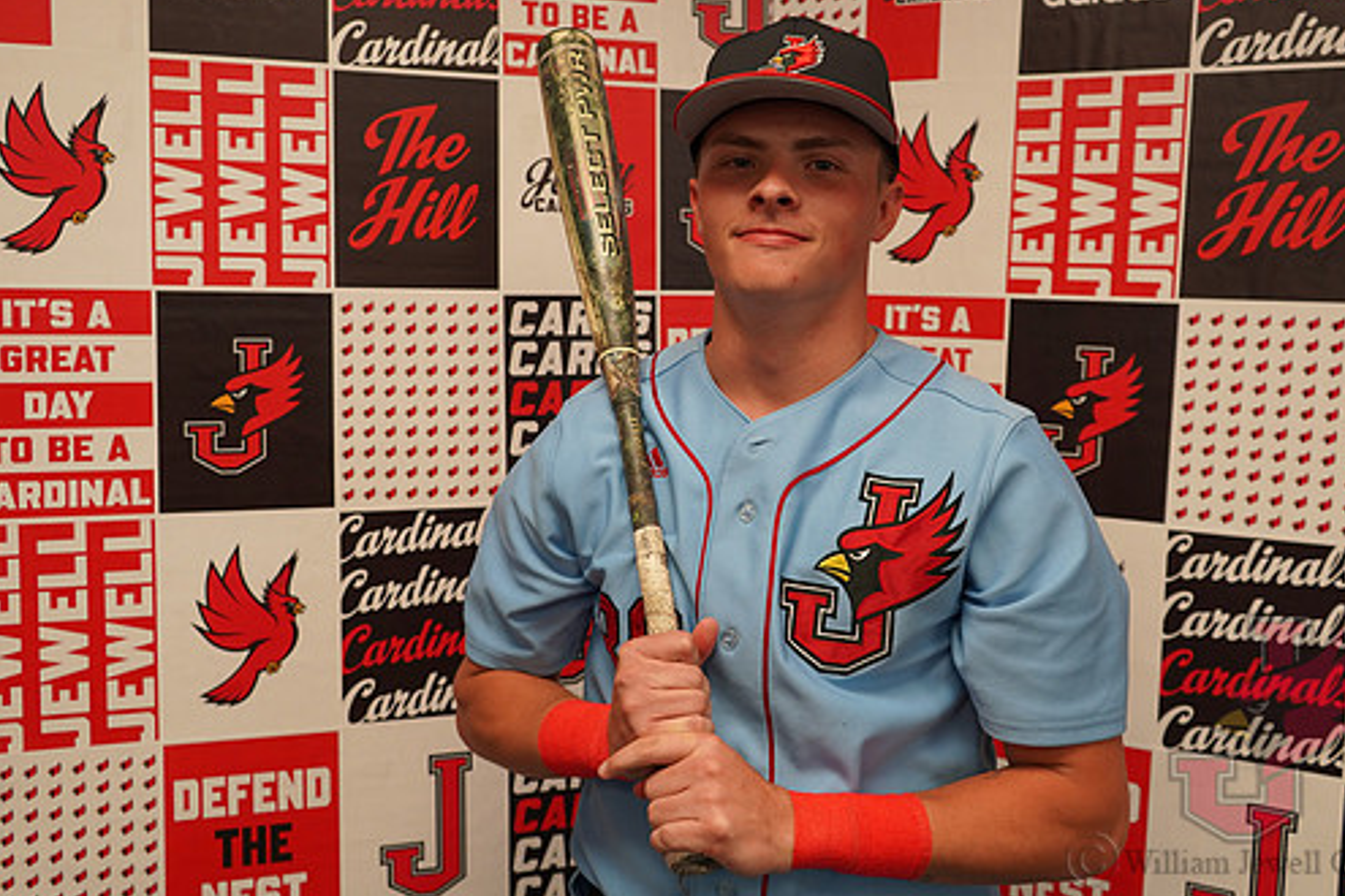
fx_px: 1270
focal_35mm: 34
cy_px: 400
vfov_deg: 38.8
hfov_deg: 55.8
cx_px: 696
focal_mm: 29
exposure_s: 1/160
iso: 800
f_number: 4
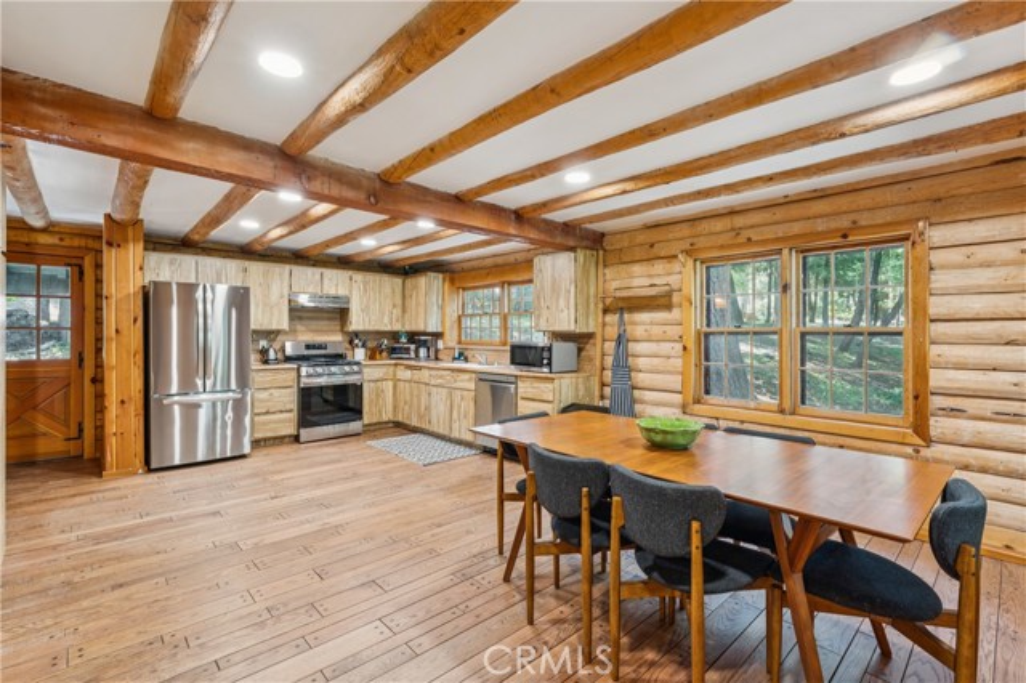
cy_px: 342
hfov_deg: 95.4
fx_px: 467
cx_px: 513
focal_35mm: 16
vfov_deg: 72.3
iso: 100
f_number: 13
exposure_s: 2.5
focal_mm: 16.4
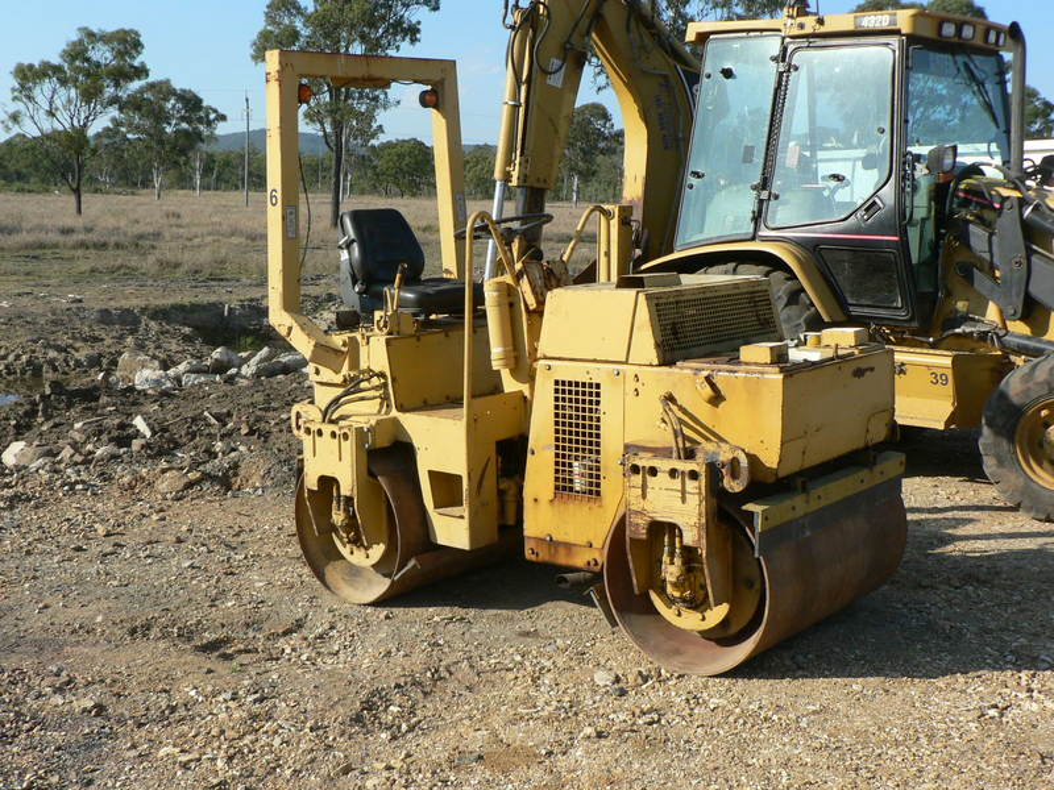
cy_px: 395
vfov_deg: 31.5
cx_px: 527
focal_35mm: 46
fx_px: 1401
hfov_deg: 41.2
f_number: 4
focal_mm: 7.7
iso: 80
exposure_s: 1/400
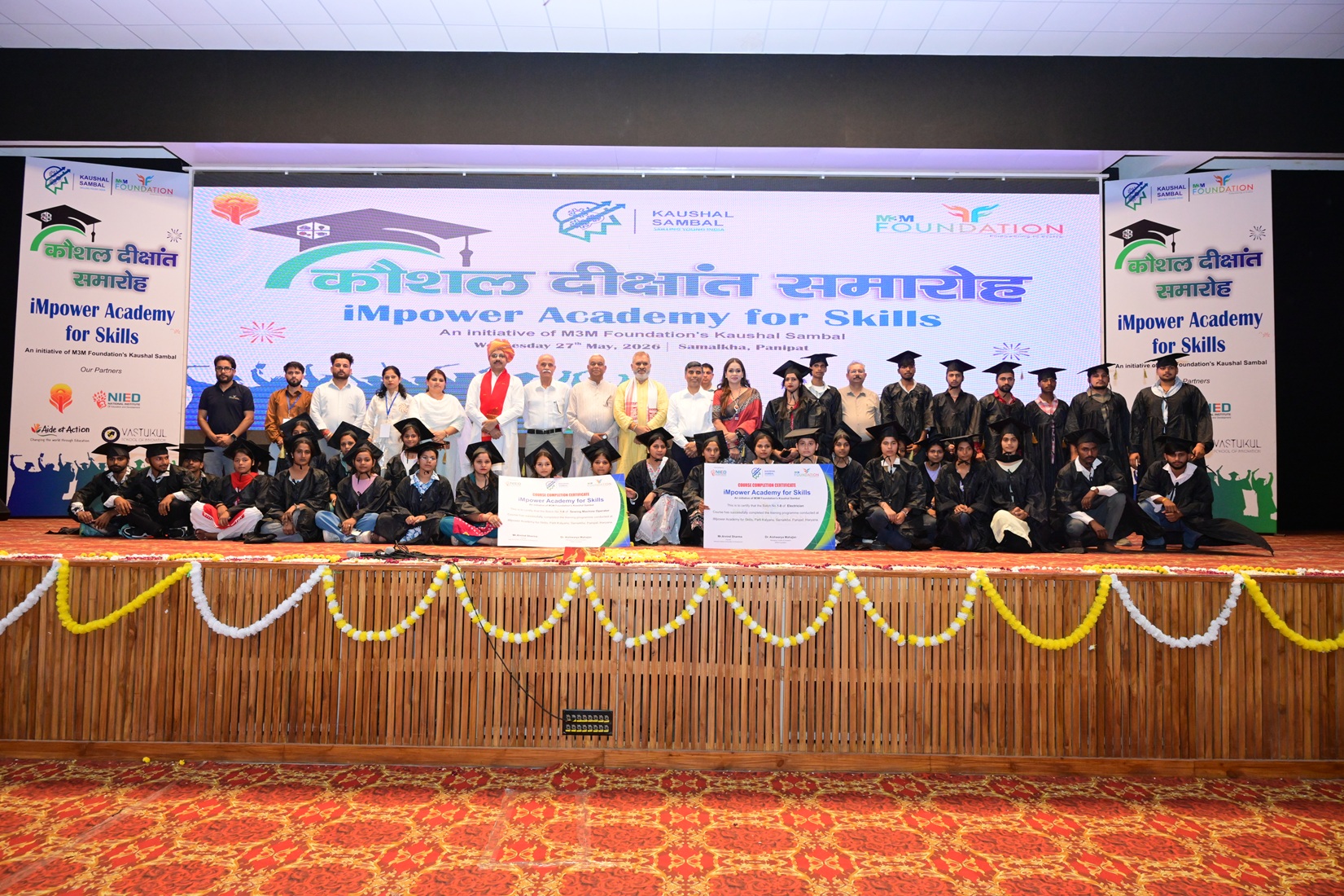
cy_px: 448
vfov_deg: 53.1
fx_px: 896
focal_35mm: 24
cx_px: 672
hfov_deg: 73.8
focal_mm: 24
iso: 4000
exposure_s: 1/160
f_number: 6.3
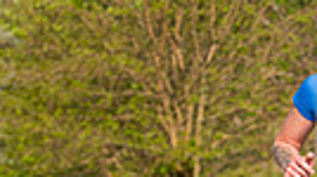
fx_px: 4576
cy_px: 173
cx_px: 388
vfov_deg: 2.2
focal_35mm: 545
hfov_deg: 4.0
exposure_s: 1/2000
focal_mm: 120
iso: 400
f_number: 5.6
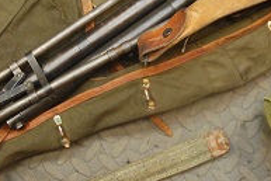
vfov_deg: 16.1
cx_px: 225
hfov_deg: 23.7
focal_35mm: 84
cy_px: 15
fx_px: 633
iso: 1000
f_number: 3.5
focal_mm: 18
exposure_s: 1/30
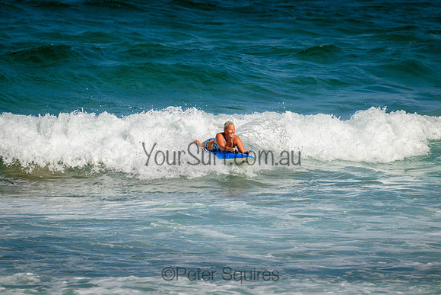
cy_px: 148
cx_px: 220
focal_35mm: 800
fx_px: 9802
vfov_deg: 1.7
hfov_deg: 2.6
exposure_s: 1/2000
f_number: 11
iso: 640
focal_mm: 800
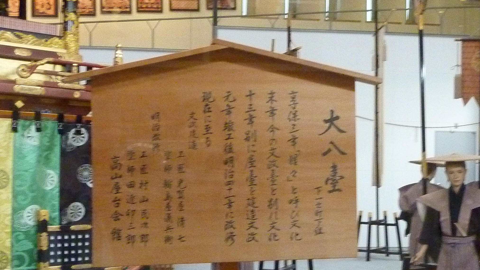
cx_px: 239
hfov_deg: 39.2
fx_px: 675
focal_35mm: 53
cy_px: 160
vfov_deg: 22.6
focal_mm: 4.4
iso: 800
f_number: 3.3
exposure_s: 1/15
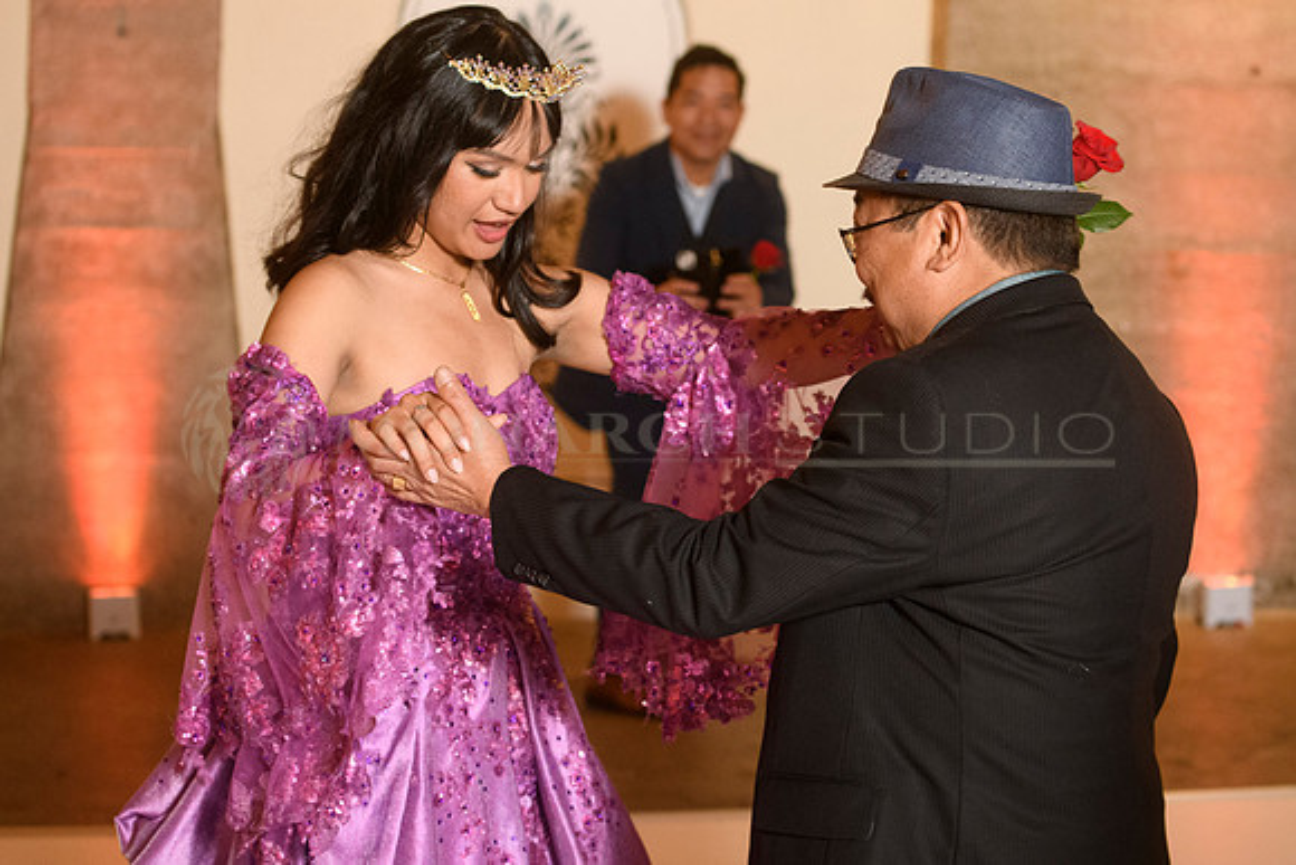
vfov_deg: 15.4
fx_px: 3198
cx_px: 707
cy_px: 356
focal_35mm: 89
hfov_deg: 22.9
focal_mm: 70
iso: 3200
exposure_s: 1/100
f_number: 4.5
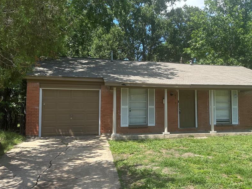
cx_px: 159
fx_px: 226
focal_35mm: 31
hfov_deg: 57.6
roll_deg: +0.1
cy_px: 101
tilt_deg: +3.0
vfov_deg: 45.4
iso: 80
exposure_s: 1/2110
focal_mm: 6.86
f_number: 1.78
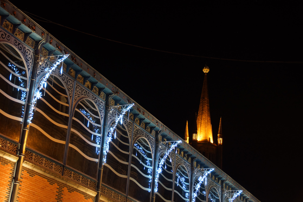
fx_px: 631
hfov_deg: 27.0
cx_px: 152
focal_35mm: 75
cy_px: 101
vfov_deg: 18.2
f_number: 5
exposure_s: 1/3
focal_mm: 50
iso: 400
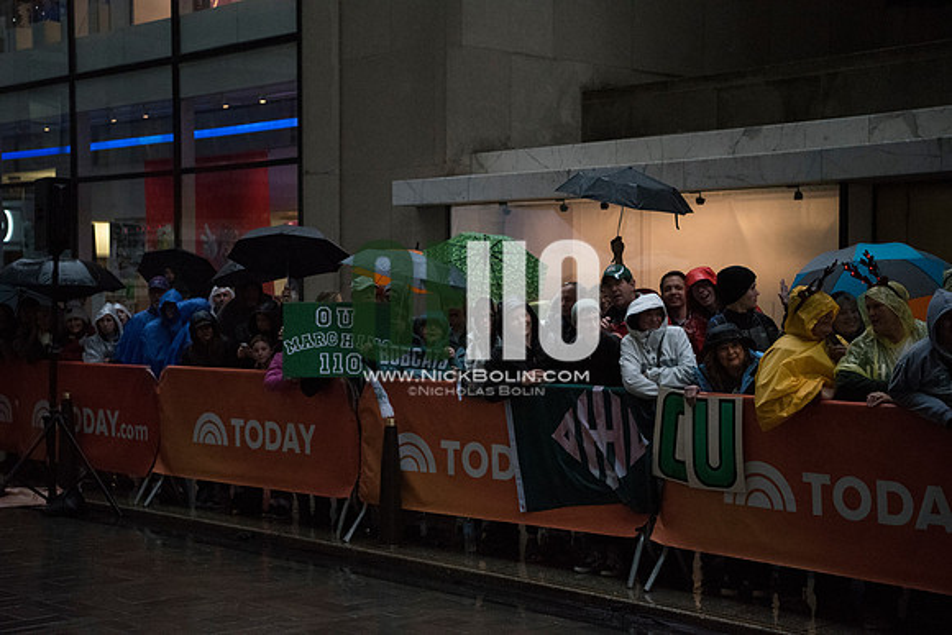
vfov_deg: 24.2
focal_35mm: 56
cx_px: 476
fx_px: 1481
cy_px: 318
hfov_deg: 35.6
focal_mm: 56
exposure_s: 1/2500
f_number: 2.8
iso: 10000
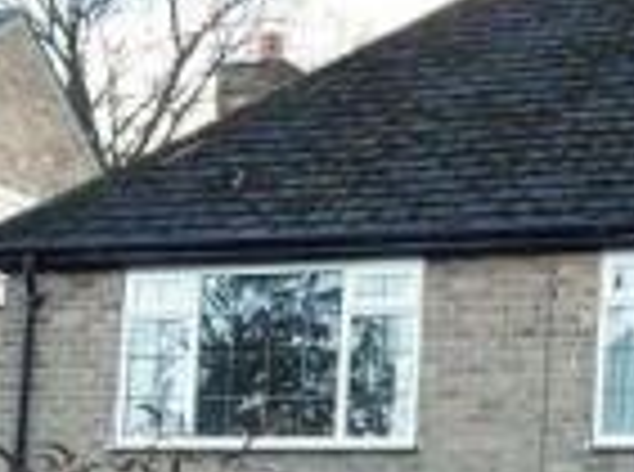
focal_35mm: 112
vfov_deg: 13.0
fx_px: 2046
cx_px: 650
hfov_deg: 17.2
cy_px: 461
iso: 100
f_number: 2.8
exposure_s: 1/60
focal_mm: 4.8
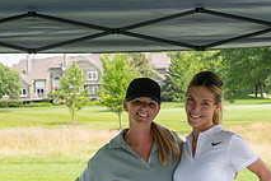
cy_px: 173
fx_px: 820
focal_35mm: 109
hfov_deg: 18.8
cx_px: 122
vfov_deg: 12.4
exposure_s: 1/500
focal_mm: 40
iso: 250
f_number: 5
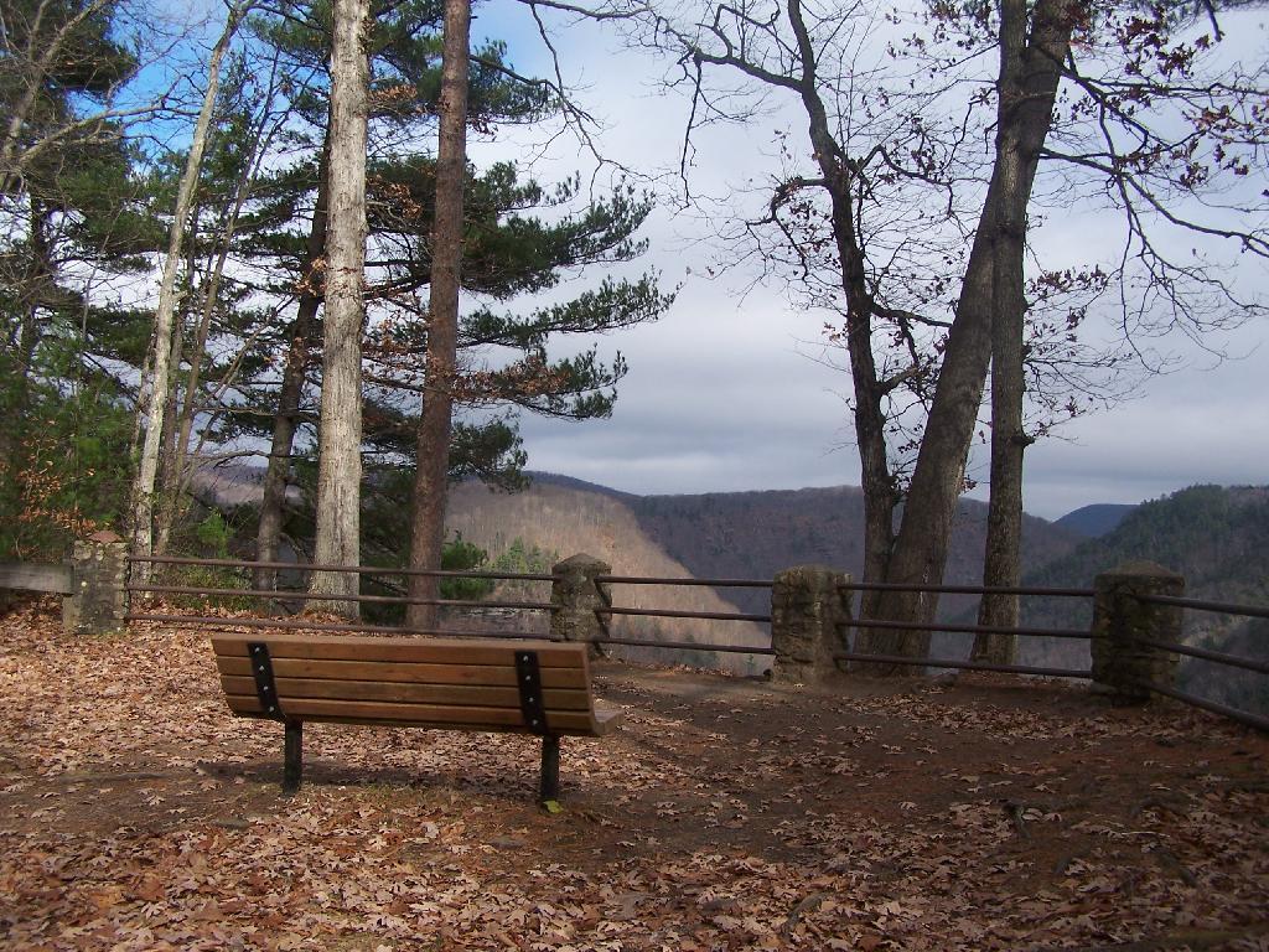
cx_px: 634
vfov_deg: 37.7
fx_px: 1393
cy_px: 476
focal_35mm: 38
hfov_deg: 49.0
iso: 100
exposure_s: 1/800
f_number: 4
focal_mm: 6.3
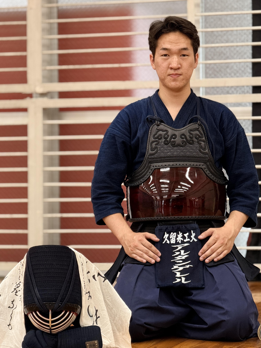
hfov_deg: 12.3
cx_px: 130
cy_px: 174
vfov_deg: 16.4
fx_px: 1207
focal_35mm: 120
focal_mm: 15.66
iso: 160
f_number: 2.8
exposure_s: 1/60
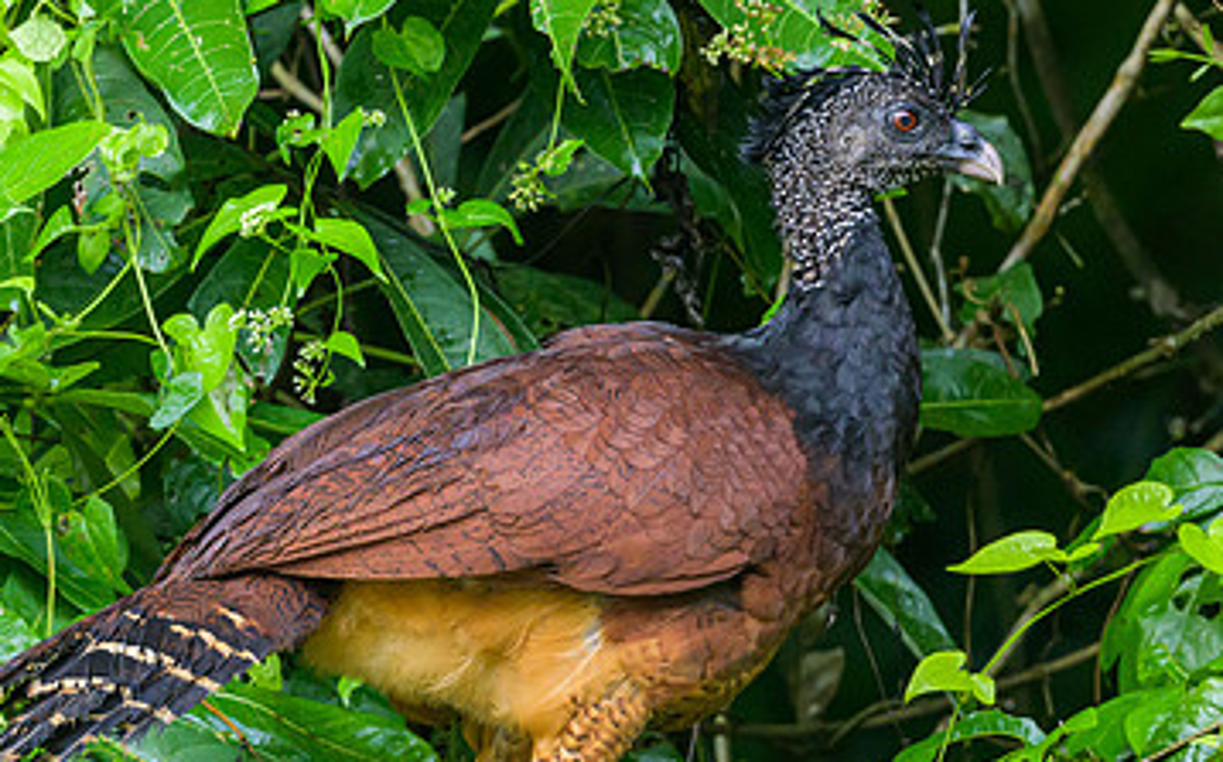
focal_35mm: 1193
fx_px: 39726
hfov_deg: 1.8
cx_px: 429
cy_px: 361
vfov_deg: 1.1
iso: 2200
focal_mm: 500
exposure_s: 1/320
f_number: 5.6
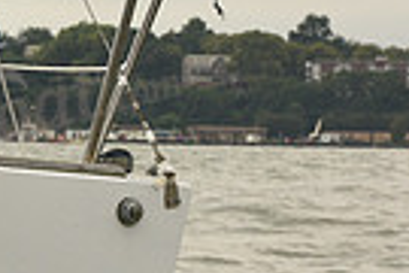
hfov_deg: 6.7
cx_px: -400
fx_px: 3408
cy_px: 14
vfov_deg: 4.6
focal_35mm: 300
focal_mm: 70
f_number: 11
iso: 400
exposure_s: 1/800
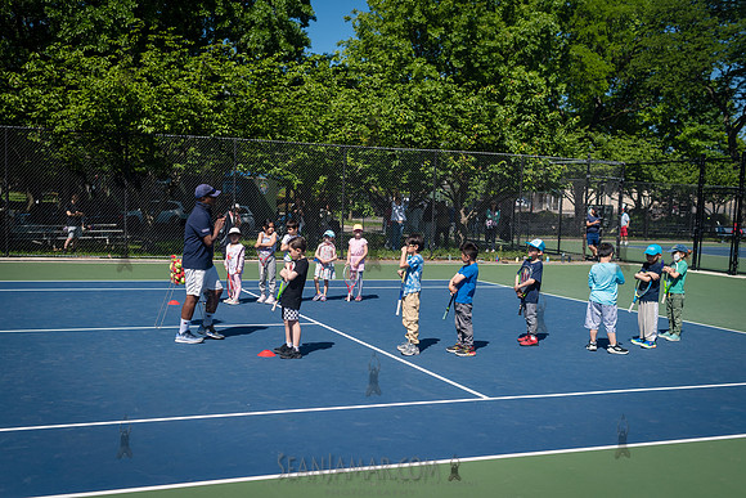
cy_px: 273
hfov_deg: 49.3
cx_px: 331
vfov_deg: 34.1
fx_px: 812
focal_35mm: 39
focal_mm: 35
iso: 200
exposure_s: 1/2000
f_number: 4
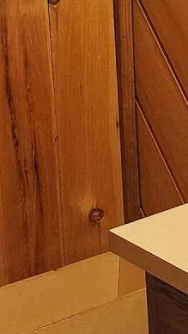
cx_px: 241
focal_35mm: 129
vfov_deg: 16.5
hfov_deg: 9.3
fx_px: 1140
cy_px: 74
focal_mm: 6.4
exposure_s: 1/120
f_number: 1.8
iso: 640
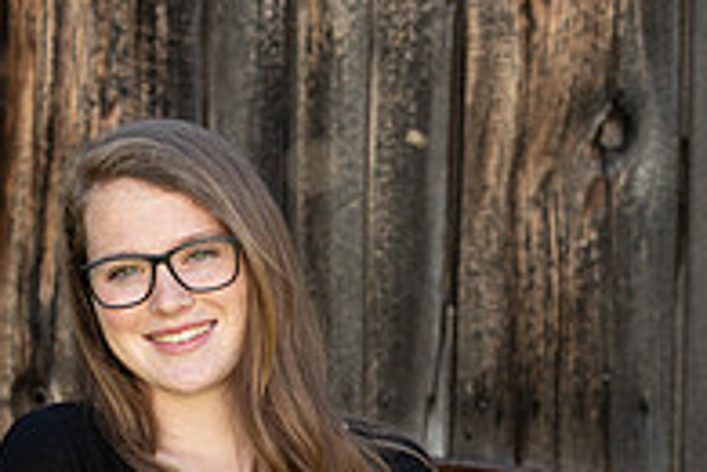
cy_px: 619
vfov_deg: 5.3
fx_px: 5086
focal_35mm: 259
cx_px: 366
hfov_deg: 8.0
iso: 400
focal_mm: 86
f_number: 5.6
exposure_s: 1/200
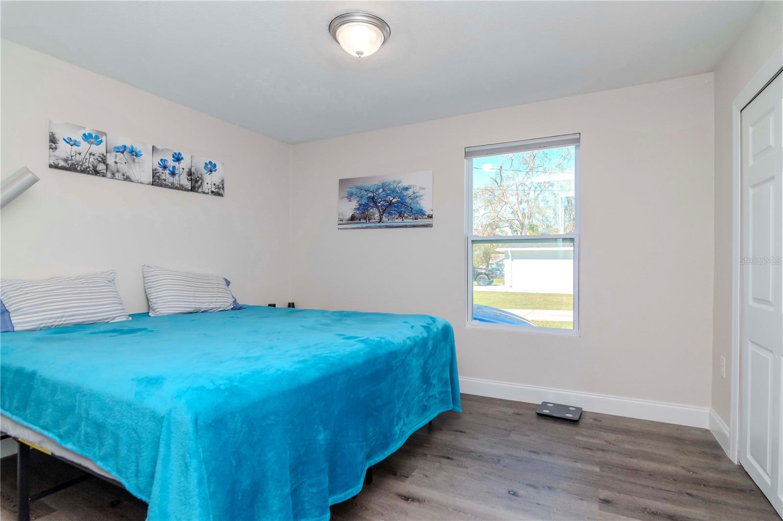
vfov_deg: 72.0
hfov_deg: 95.0
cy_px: 260
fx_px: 359
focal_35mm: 16
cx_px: 392
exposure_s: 1/250
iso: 800
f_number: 6.3
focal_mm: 11
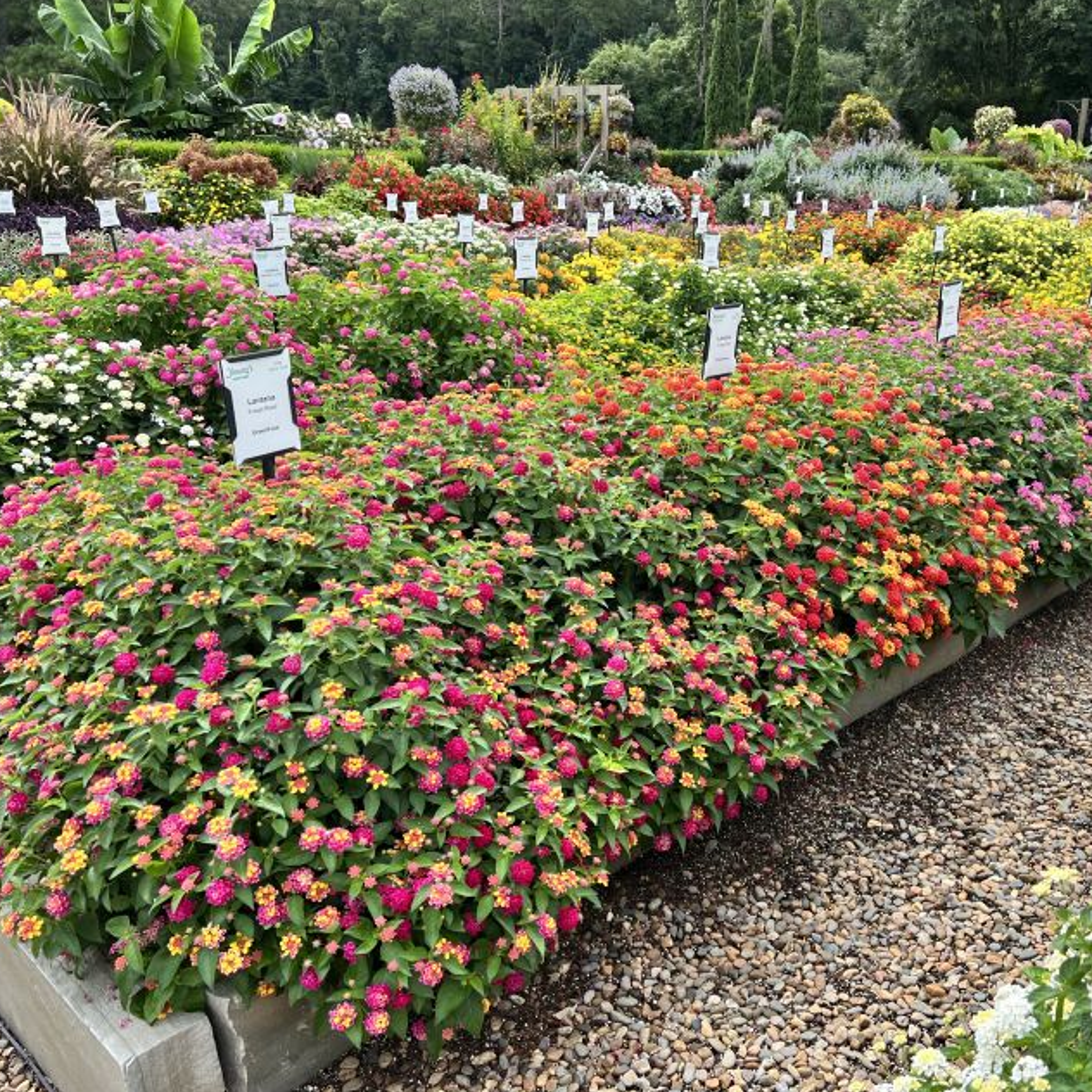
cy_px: 543
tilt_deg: -20.0
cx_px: 654
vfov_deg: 52.5
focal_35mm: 31
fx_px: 1106
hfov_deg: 52.2
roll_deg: -1.8
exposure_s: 1/1412
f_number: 1.5
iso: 50
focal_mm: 5.7
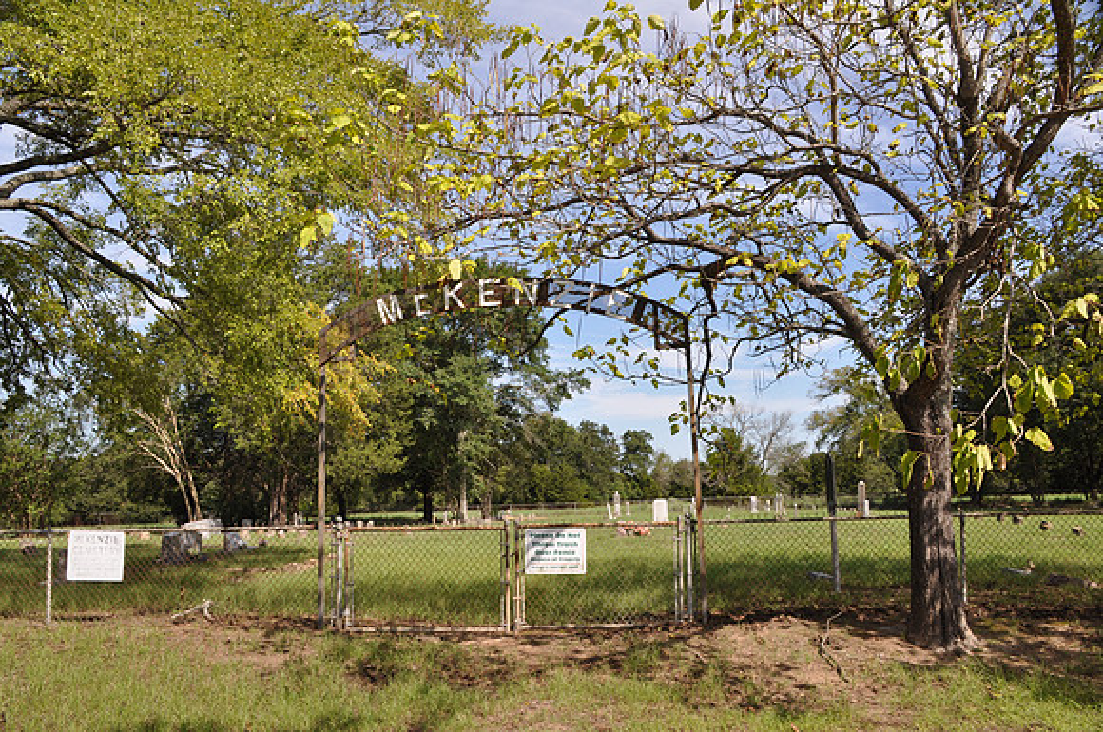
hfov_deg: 62.0
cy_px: 366
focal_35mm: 30
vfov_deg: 43.5
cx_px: 552
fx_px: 918
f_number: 11
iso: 200
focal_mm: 20
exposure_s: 1/125
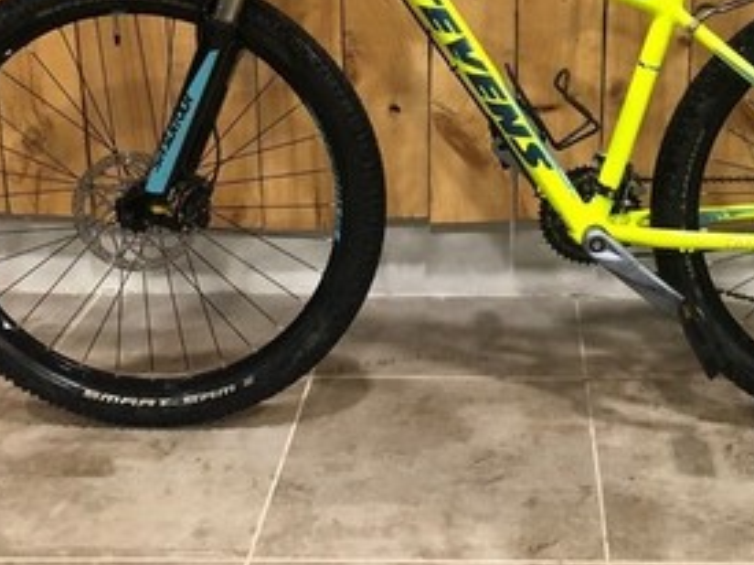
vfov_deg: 27.6
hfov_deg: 37.0
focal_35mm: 51
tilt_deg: -12.7
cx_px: 515
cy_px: 70
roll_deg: +0.1
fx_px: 1110
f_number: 1.8
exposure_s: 1/13
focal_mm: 3.99
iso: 100
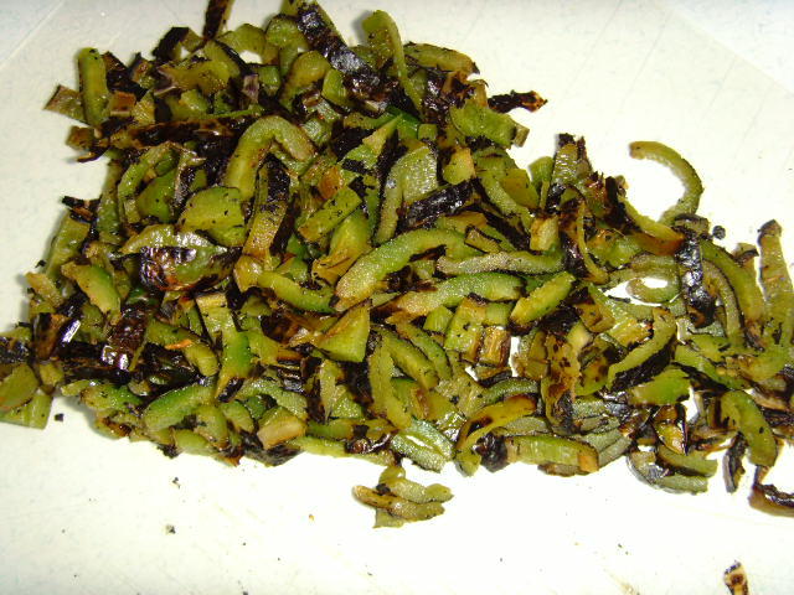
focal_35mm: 39
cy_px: 298
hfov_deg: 47.9
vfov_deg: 36.8
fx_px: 895
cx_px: 397
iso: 200
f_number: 3.5
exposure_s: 1/45
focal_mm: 6.6
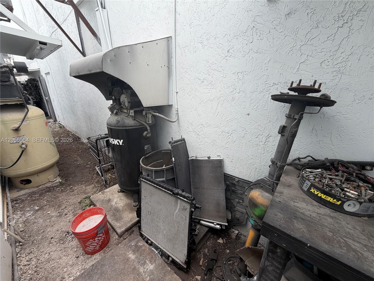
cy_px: 140
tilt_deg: -19.1
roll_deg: +0.3
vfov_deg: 85.7
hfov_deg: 102.1
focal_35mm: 14
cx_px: 187
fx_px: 151
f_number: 2.2
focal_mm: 2.22
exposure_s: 1/502
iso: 50
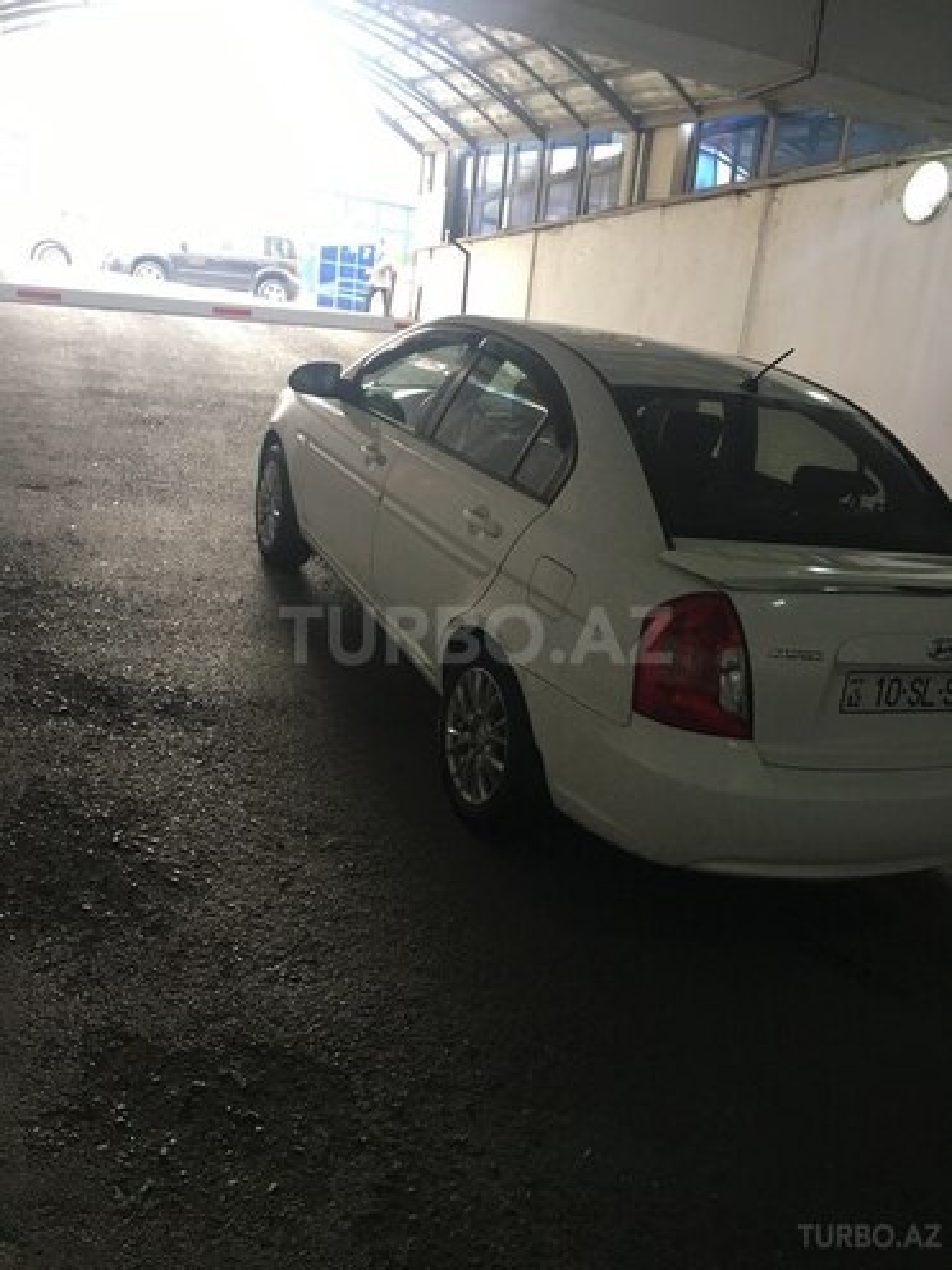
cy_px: 635
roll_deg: -6.3
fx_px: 1063
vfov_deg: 61.7
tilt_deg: -12.8
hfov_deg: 48.2
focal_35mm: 29
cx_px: 476
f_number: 2.2
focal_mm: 4.15
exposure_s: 1/33
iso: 50
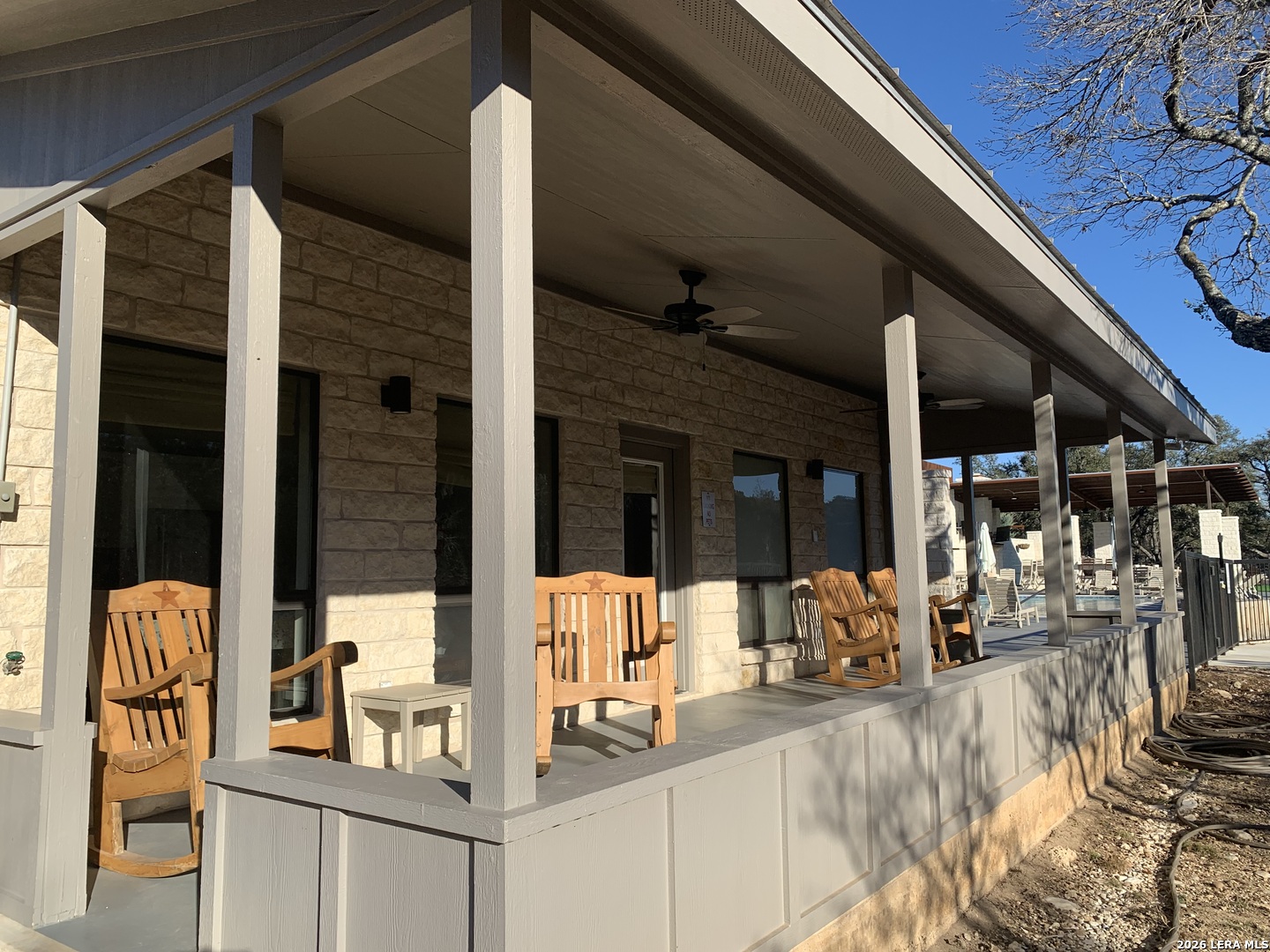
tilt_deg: +5.7
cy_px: 476
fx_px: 954
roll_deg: +0.4
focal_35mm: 26
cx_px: 635
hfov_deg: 67.3
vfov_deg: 53.1
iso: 25
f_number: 1.8
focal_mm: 4.25
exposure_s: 1/1916
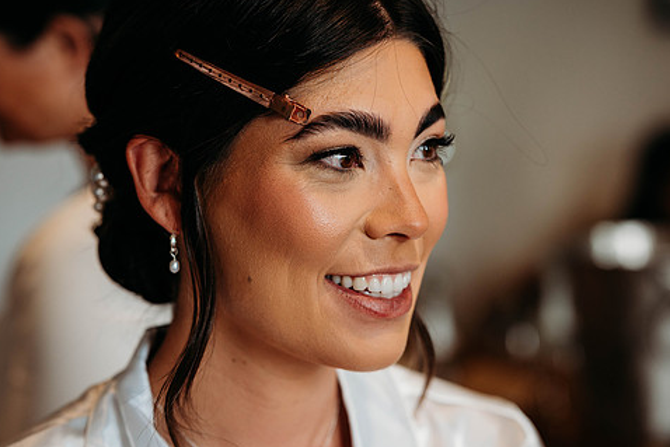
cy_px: 241
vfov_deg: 13.3
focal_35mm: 103
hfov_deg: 19.8
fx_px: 1917
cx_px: 352
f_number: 3.2
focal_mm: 85
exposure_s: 1/200
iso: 400
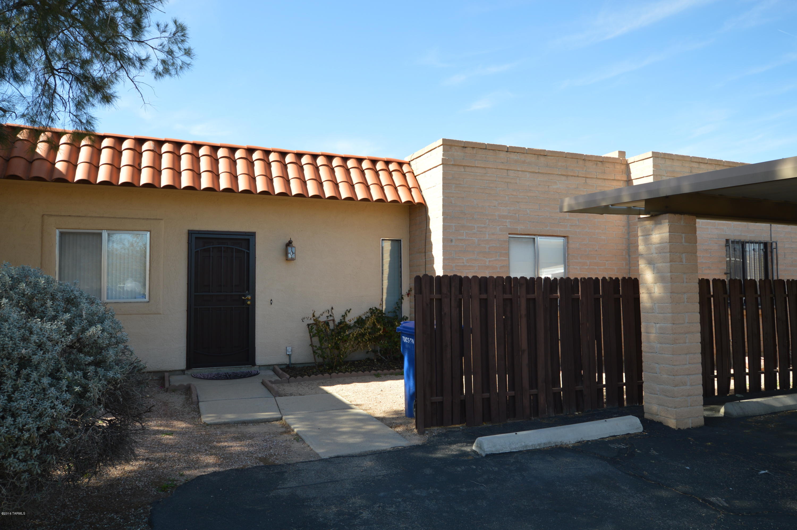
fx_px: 531
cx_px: 398
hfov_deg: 73.8
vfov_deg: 53.0
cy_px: 265
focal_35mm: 24
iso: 100
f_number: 5.6
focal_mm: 16
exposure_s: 1/125
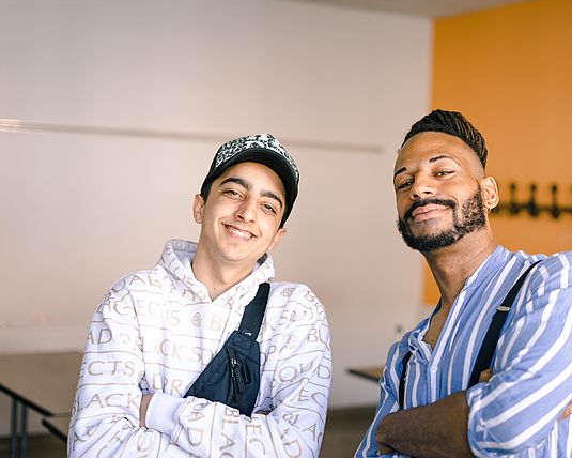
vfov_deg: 26.7
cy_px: 228
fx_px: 965
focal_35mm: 57
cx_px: 339
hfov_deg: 32.9
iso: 320
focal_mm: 50
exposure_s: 1/125
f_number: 1.8
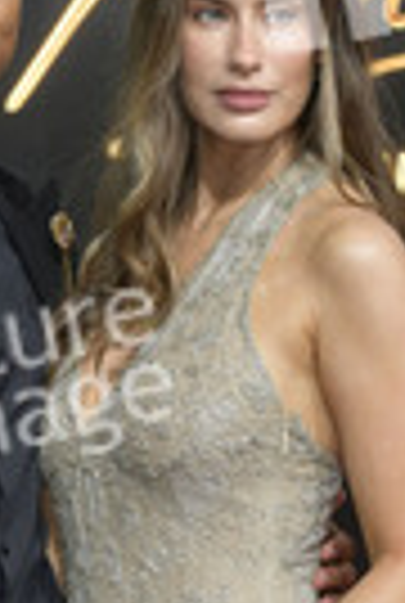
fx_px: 3744
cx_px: 72
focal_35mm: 223
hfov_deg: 6.2
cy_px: 621
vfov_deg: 9.1
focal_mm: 75
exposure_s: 1/200
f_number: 6.3
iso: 400
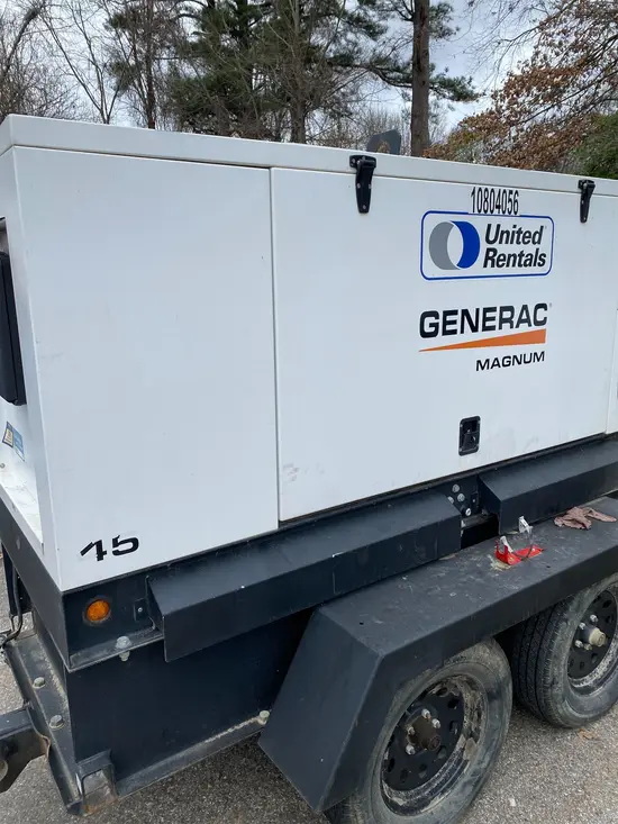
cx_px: 309
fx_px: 619
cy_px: 412
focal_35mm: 26
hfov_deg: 53.1
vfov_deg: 67.3
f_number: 1.8
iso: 32
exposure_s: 1/1701
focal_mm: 4.25
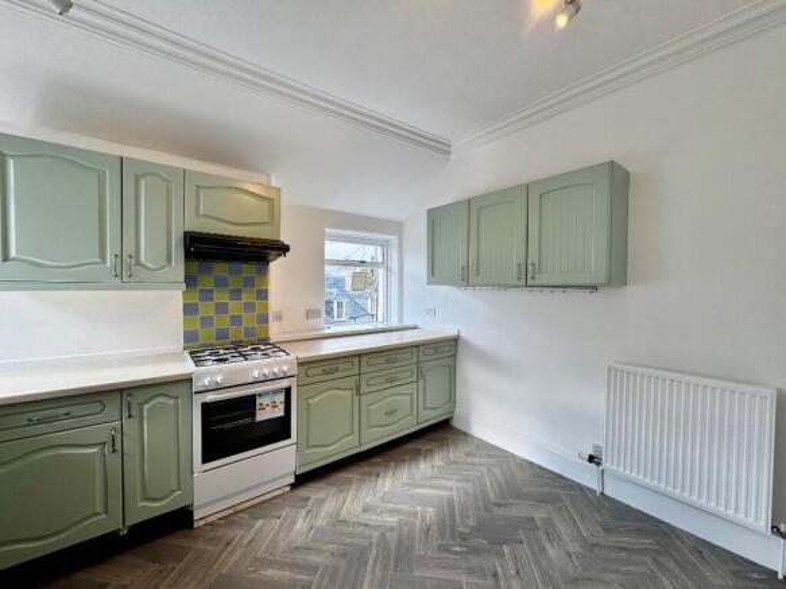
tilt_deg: -1.0
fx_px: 318
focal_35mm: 14
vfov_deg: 85.7
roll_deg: -0.3
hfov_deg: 102.1
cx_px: 393
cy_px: 294
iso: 40
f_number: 2.2
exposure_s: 1/132
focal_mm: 2.22
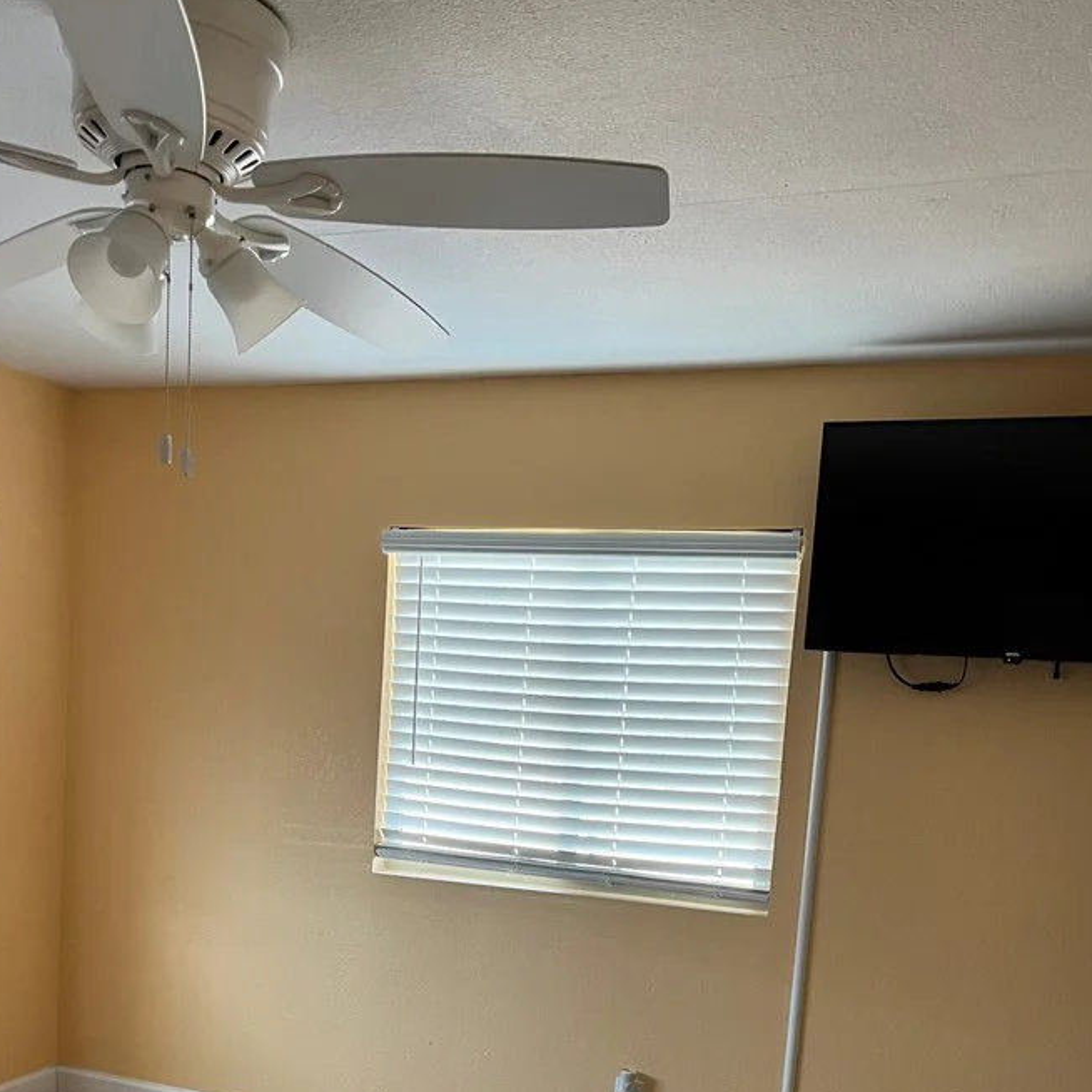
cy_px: 833
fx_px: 1285
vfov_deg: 44.4
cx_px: 509
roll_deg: -4.9
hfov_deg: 46.0
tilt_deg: -7.8
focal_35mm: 36
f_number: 1.6
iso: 125
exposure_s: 1/60
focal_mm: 5.1
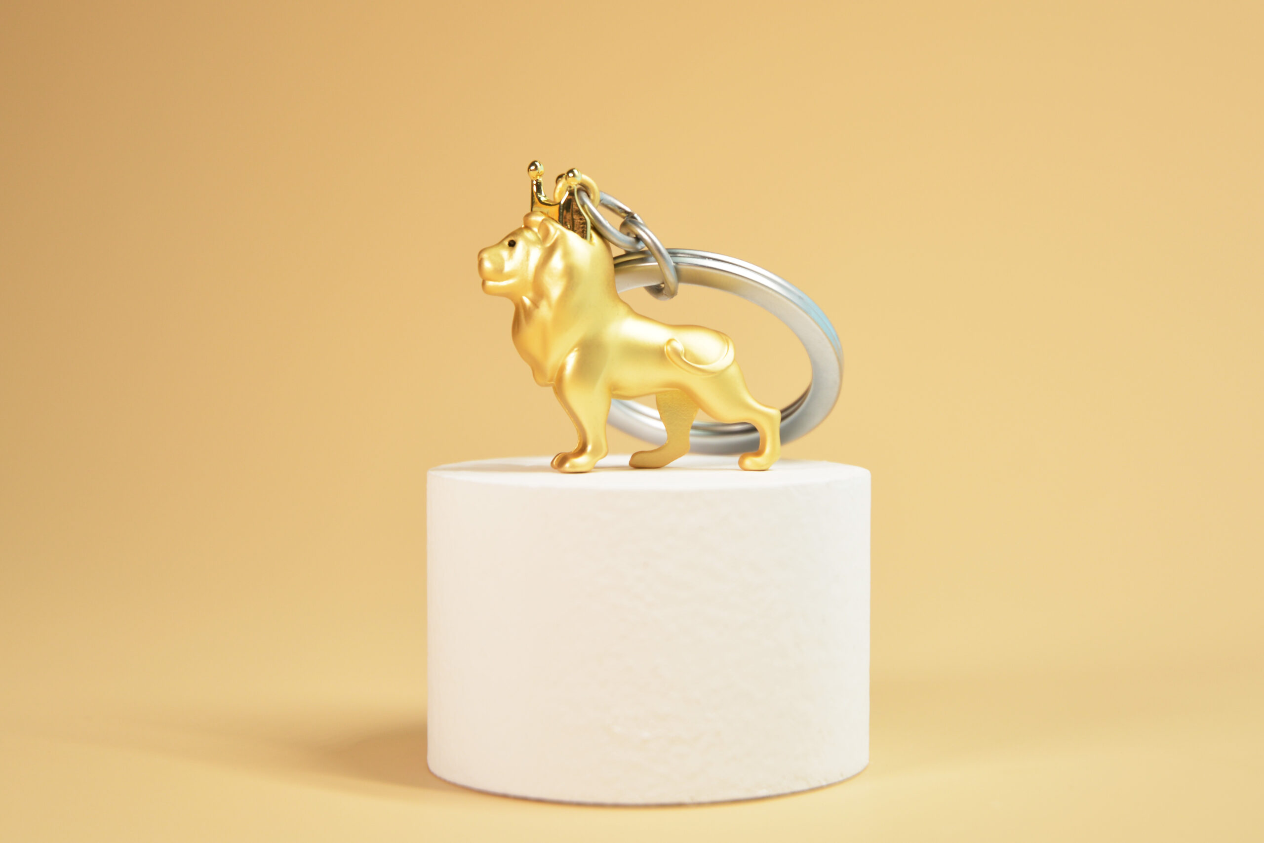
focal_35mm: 105
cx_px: 632
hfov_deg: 19.5
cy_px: 422
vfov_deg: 13.0
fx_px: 3687
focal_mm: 70
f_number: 4.5
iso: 100
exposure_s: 1/100
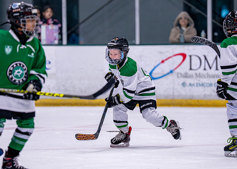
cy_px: 68
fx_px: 1891
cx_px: 130
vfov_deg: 5.1
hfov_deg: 7.2
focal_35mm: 281
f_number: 2.8
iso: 2500
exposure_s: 1/1250
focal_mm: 200
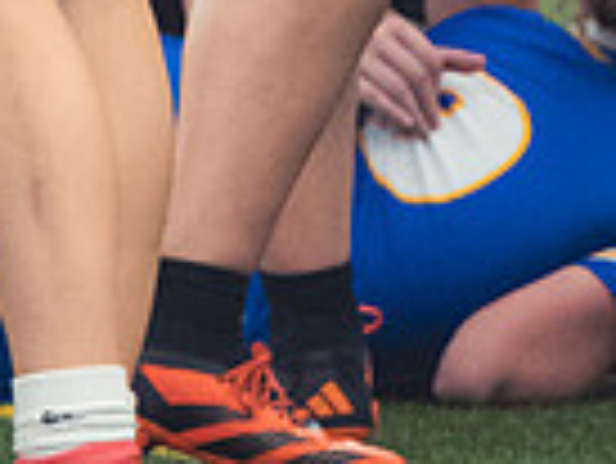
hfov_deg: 1.3
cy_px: -74
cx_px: -75
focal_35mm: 1523
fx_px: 27126
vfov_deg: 1.0
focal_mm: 170
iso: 3600
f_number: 2.8
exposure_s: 1/320
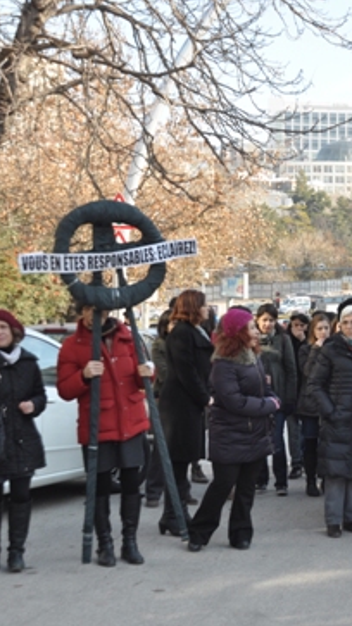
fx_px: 1225
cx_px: 419
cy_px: 313
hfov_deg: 15.7
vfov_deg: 28.7
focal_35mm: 74
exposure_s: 1/200
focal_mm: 31
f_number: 7.1
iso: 200
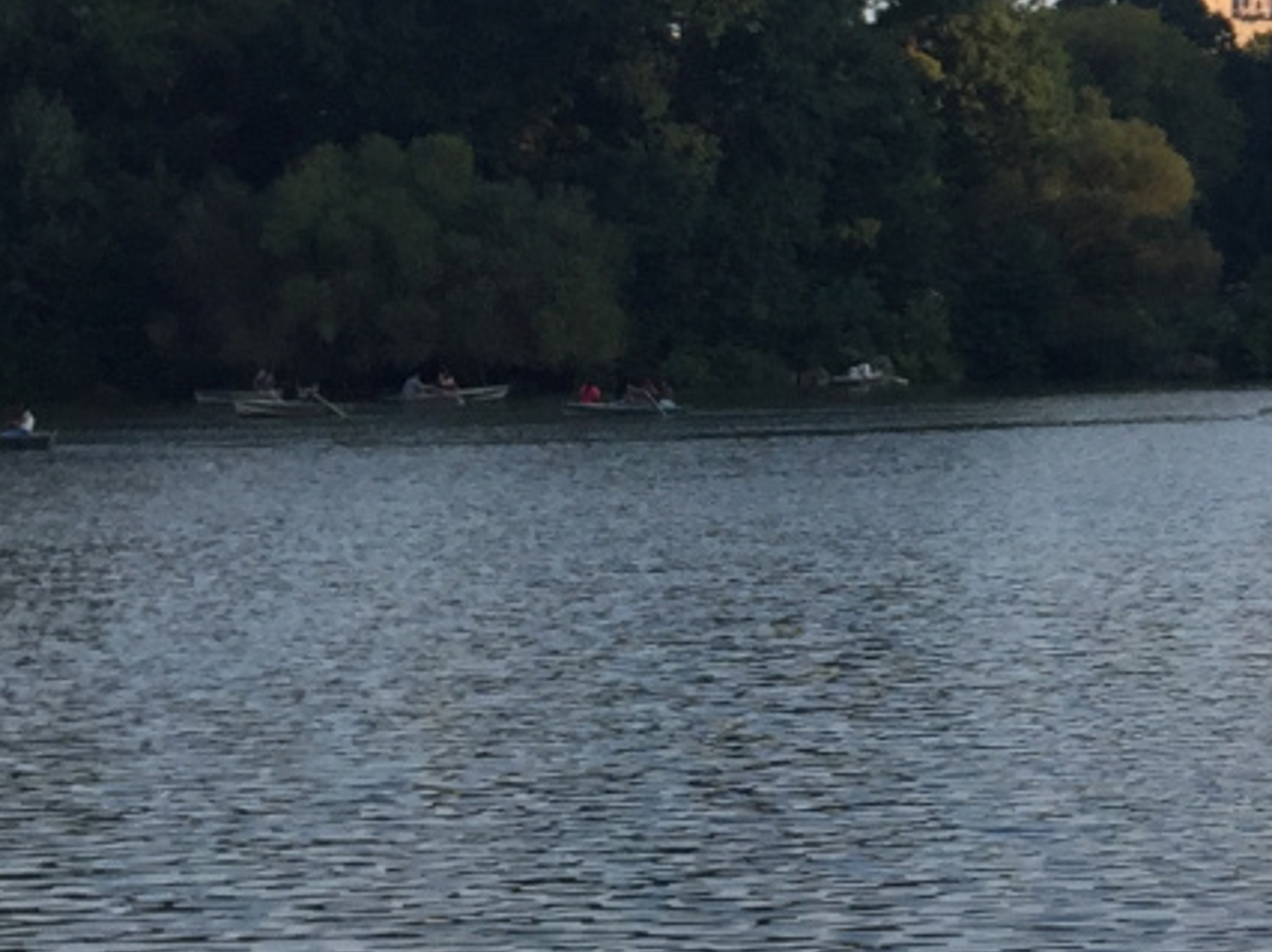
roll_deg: -0.5
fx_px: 4003
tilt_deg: +10.3
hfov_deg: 16.3
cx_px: 1986
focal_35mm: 109
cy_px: -385
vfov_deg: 13.0
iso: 32
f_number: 2.2
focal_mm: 4.15
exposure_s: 1/719
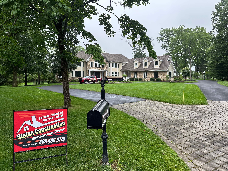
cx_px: 114
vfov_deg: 56.8
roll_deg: -0.7
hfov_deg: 71.6
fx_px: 158
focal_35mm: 24
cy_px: 86
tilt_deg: -2.7
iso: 80
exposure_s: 1/797
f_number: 1.78
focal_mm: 6.86
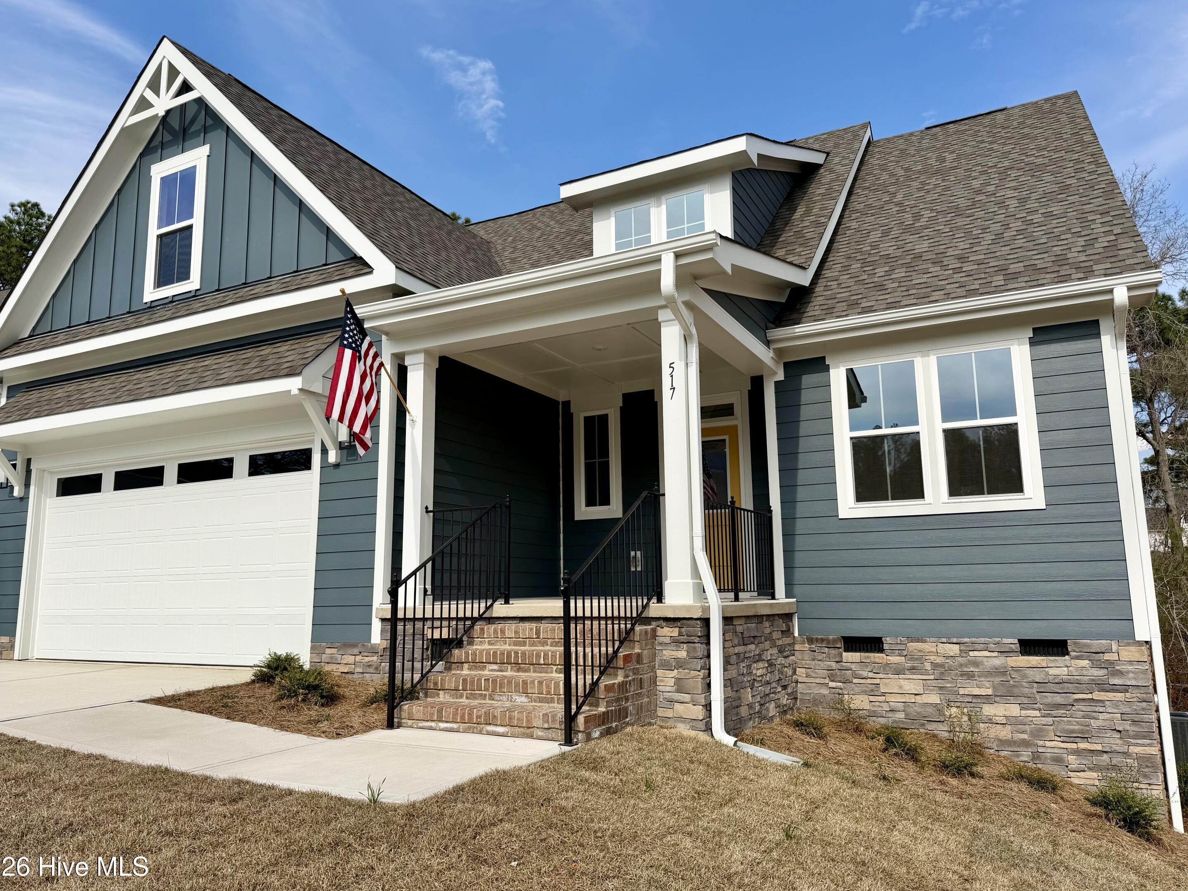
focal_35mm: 25
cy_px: 445
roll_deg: -0.7
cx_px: 570
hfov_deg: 69.4
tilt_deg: +9.8
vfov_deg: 54.9
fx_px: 858
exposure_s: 1/4673
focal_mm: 6.76
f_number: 1.78
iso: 80
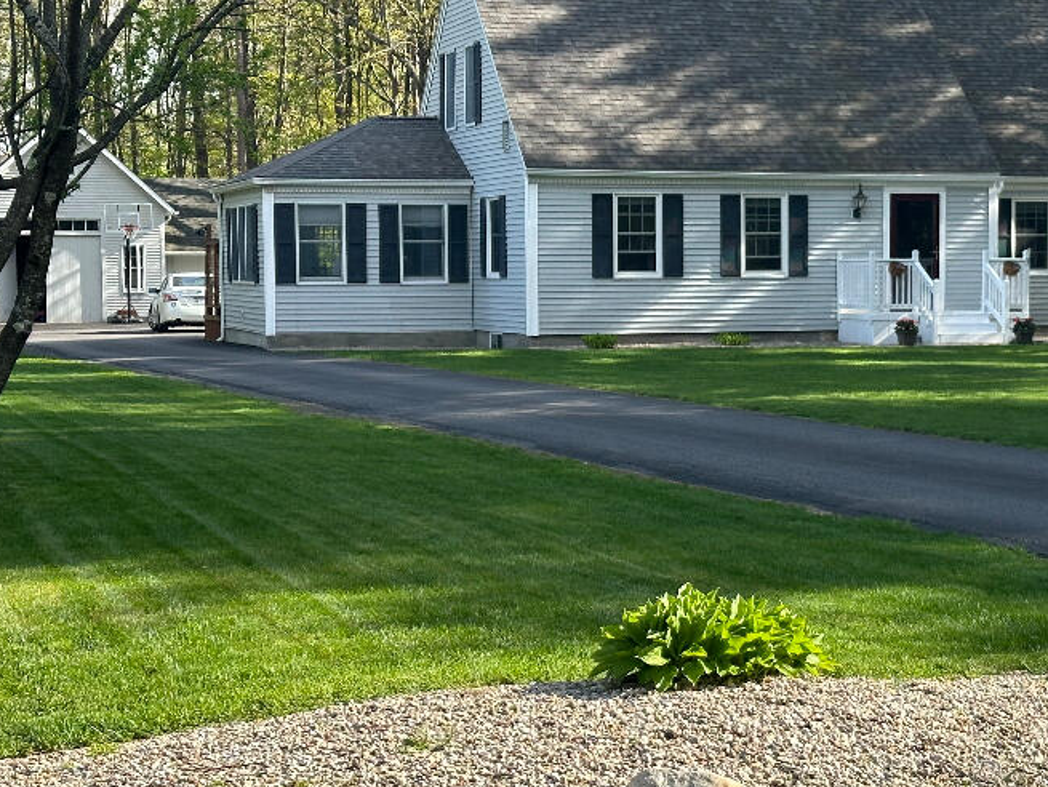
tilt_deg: -2.2
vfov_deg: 19.7
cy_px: 397
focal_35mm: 75
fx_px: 2272
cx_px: 720
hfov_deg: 25.8
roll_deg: +0.5
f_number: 1.78
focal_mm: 6.86
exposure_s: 1/1062
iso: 64
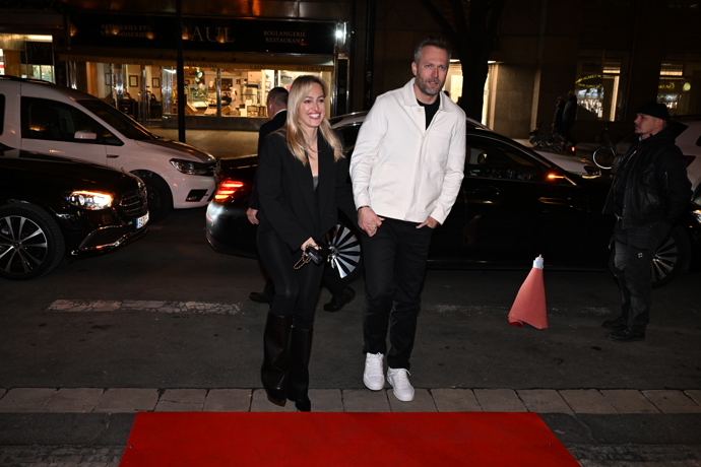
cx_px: 350
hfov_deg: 56.5
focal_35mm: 34
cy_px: 234
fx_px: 652
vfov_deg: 39.4
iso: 2500
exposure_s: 1/125
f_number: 5.6
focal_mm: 33.5
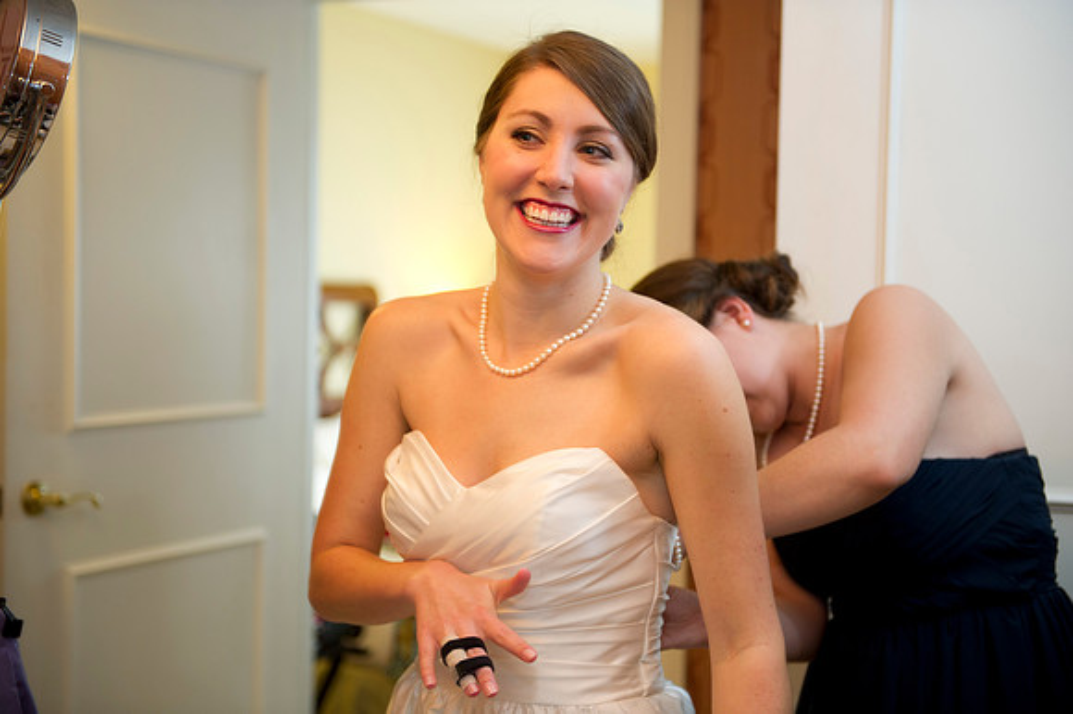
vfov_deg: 23.4
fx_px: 1728
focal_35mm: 58
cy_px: 357
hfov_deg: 34.5
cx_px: 536
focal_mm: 58
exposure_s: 1/125
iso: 640
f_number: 2.8
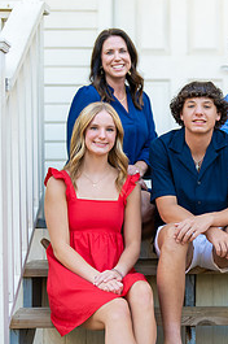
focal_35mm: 85
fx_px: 810
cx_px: 193
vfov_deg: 23.9
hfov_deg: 15.9
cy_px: 171
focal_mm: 50
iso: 200
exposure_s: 1/800
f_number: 1.2
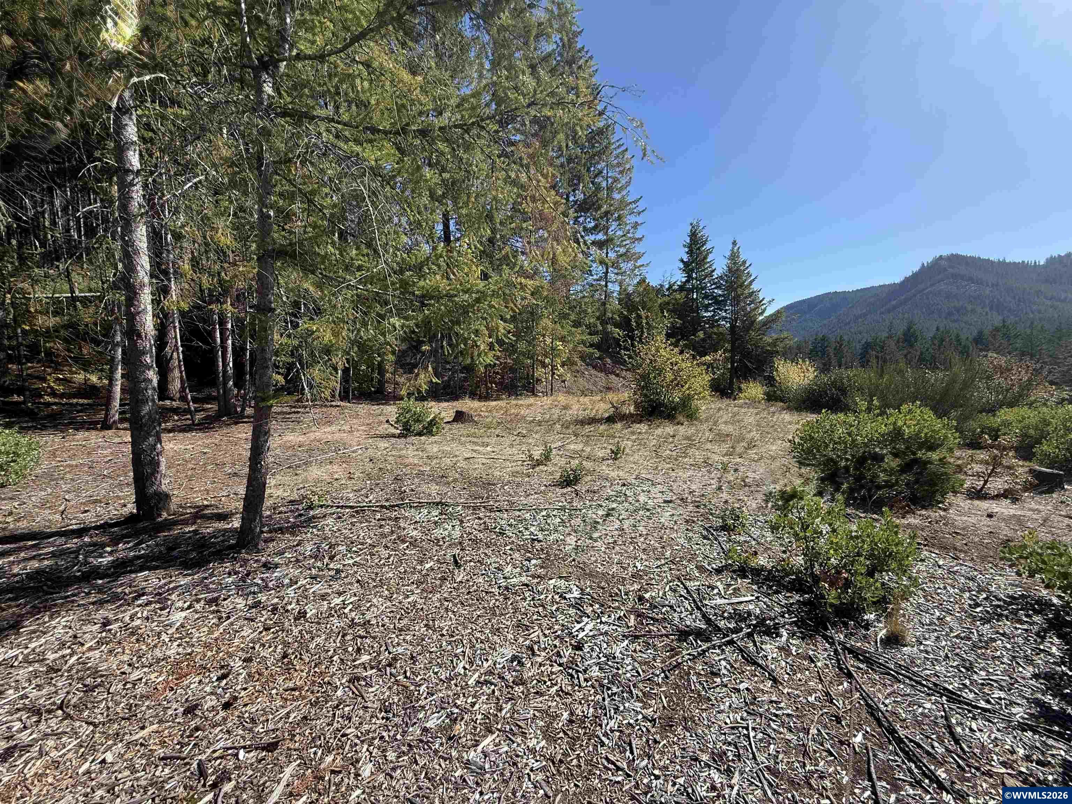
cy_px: 402
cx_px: 536
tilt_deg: -3.5
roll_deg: +2.6
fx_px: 434
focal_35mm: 14
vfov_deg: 85.7
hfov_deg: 102.1
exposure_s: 1/1399
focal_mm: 2.22
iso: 50
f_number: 2.2
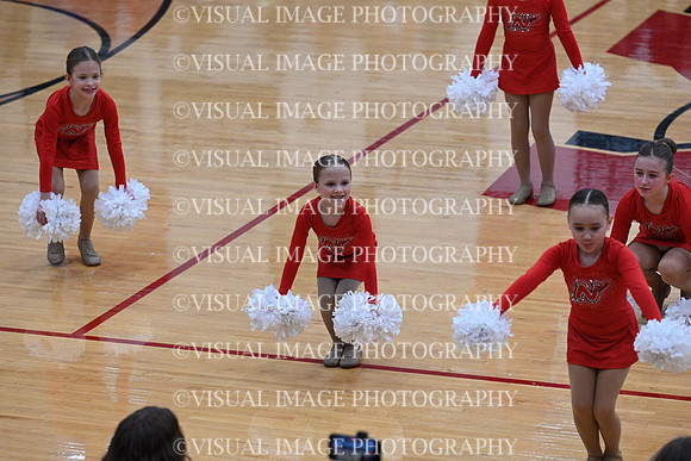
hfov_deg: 11.1
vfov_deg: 7.4
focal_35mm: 185
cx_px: 346
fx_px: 3552
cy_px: 230
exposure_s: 1/400
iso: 4000
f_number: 4
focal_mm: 185
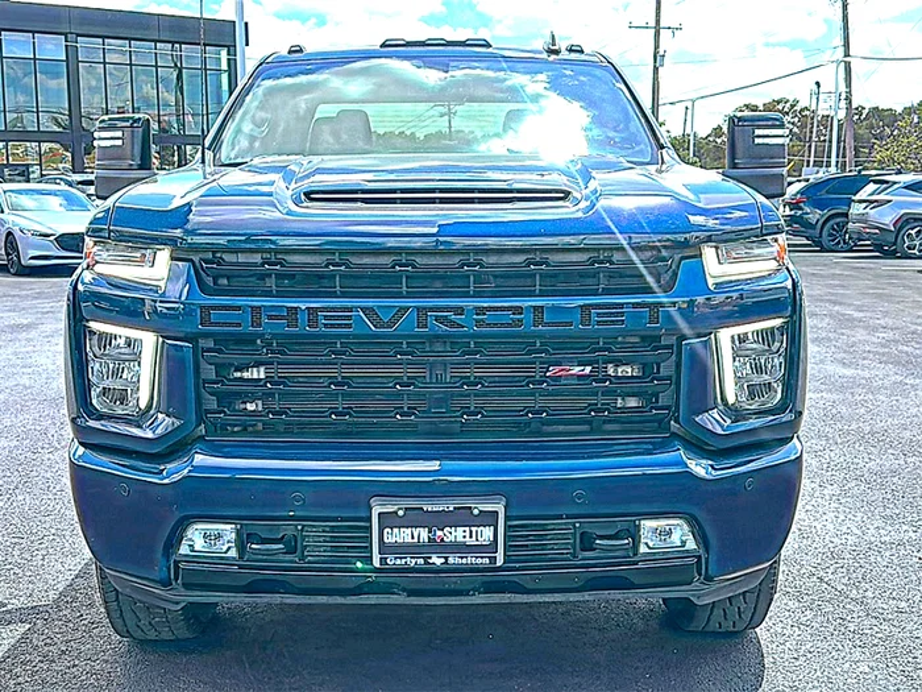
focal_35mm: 37
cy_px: 346
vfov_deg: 38.7
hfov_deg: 50.1
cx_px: 461
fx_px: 985
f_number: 1.78
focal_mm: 6.86
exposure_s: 1/1757
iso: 100
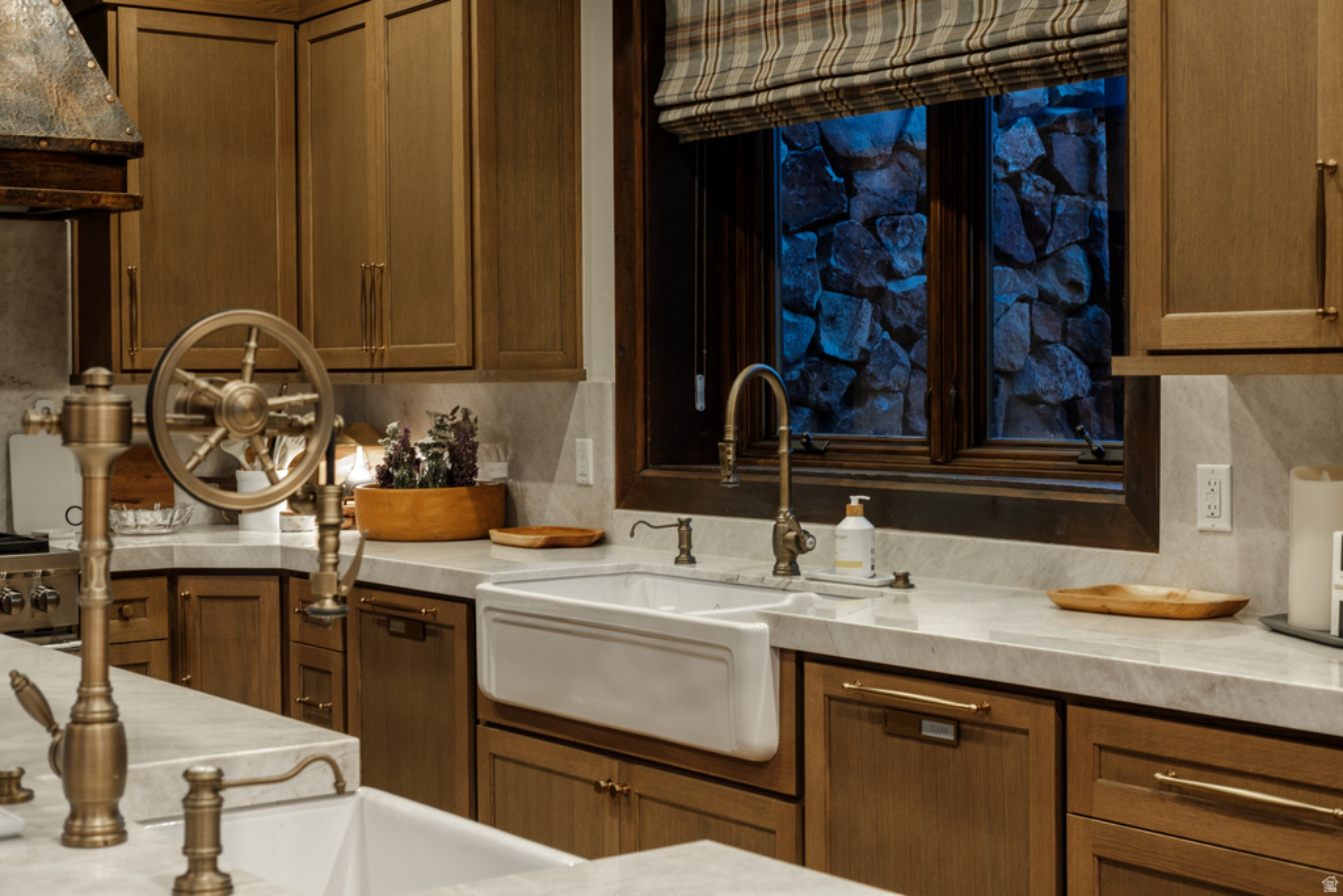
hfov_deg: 37.5
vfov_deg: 25.5
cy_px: 448
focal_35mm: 53
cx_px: 672
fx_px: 1977
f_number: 6.4
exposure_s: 1/2
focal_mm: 35
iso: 400
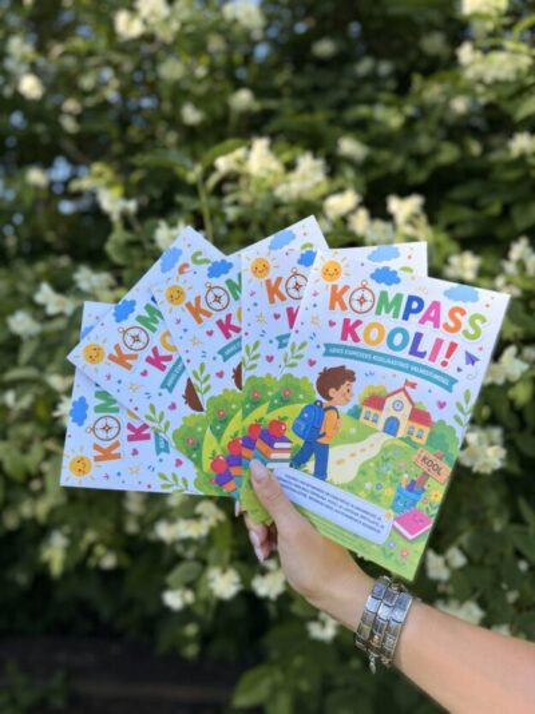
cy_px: 357
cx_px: 268
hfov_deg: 56.8
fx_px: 495
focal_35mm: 24
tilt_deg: -6.8
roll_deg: -0.1
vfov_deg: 71.6
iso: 80
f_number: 1.78
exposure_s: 1/1585
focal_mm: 6.76
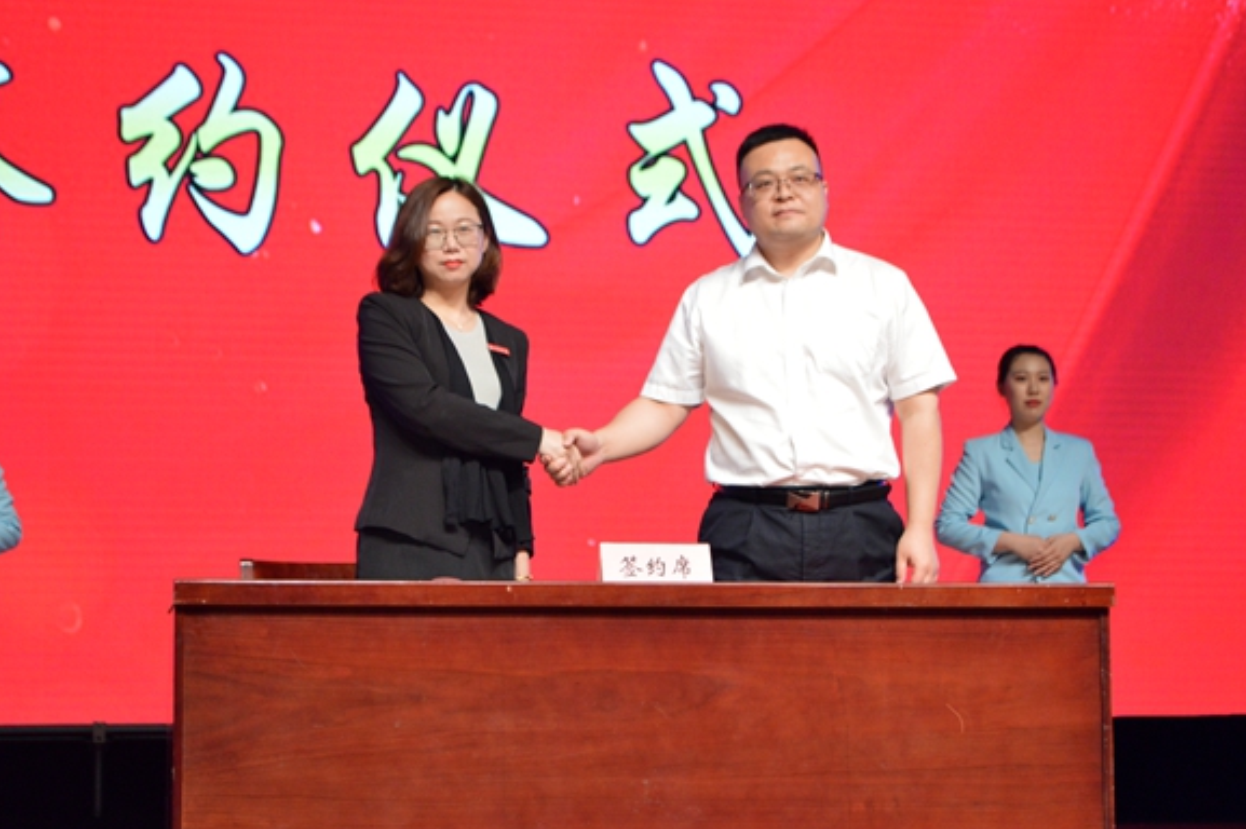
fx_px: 2698
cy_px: 429
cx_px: 605
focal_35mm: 78
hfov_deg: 26.0
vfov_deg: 17.5
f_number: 5.6
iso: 1600
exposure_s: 1/100
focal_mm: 50
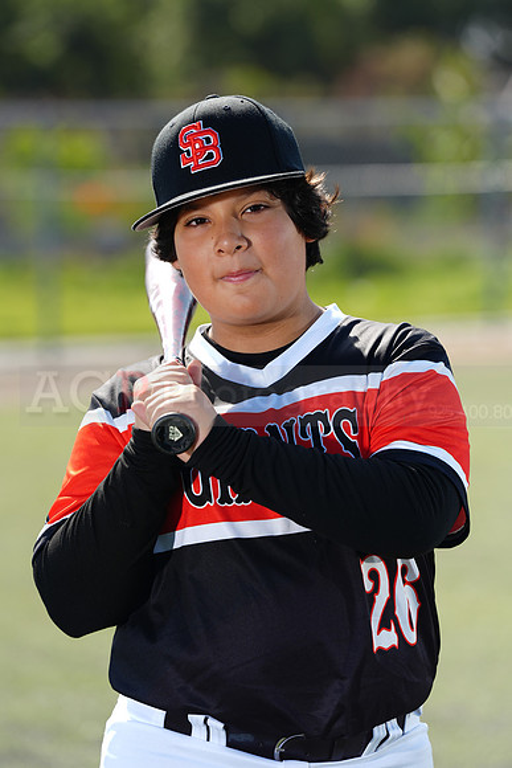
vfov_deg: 10.3
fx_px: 4264
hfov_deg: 6.9
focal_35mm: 200
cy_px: 384
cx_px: 256
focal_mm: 200
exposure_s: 1/250
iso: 64
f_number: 5
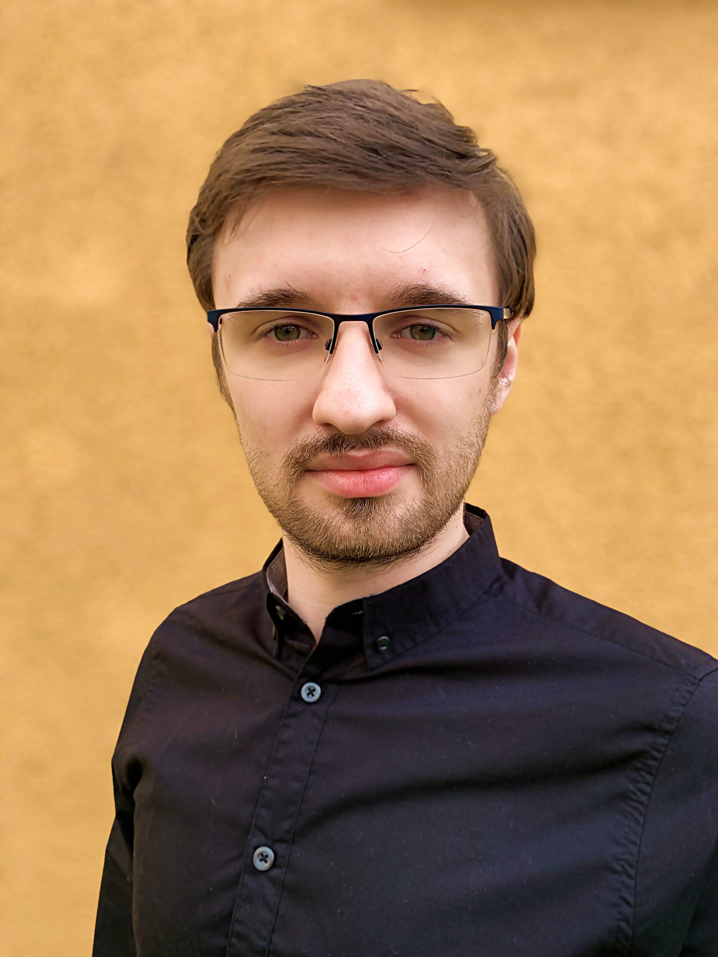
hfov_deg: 53.1
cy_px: 478
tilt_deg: +6.3
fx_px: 719
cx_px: 359
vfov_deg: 67.3
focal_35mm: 26
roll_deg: +0.0
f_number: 1.8
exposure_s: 1/439
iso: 25
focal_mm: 4.25
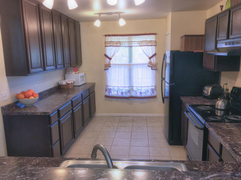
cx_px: 120
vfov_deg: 48.2
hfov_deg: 61.7
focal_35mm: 29
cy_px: 90
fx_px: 202
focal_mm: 4.15
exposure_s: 1/30
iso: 64
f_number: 2.2
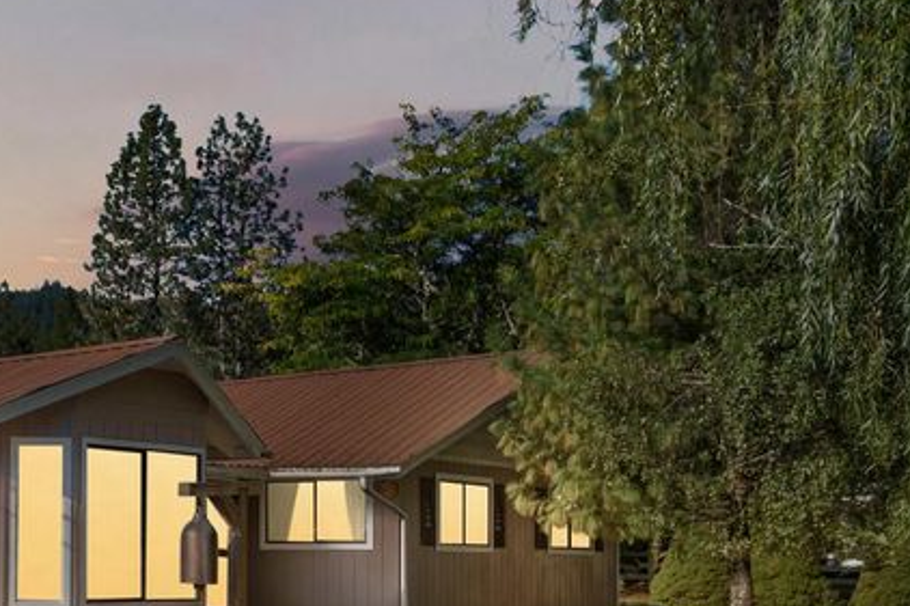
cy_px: 501
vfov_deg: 25.9
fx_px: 1289
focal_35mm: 51
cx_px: -153
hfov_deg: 32.7
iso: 500
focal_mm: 21
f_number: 8
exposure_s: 1/1250
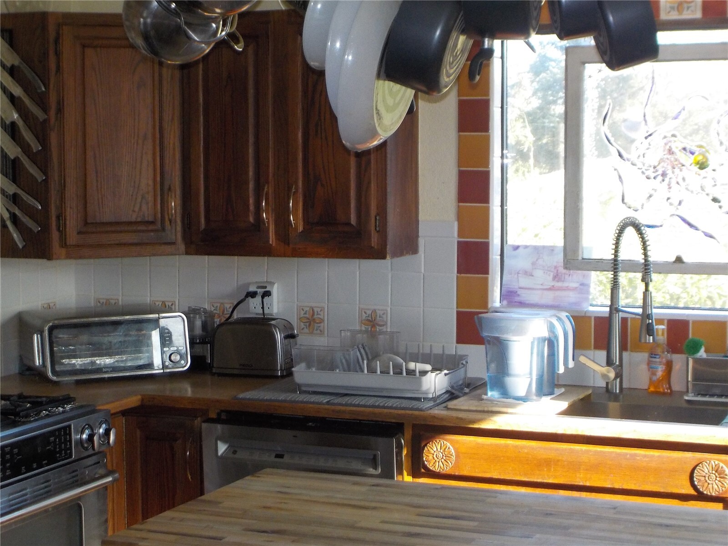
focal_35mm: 71
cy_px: 273
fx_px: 1493
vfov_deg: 20.7
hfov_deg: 27.4
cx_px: 364
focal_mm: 9.7
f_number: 5.3
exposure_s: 1/60
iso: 320
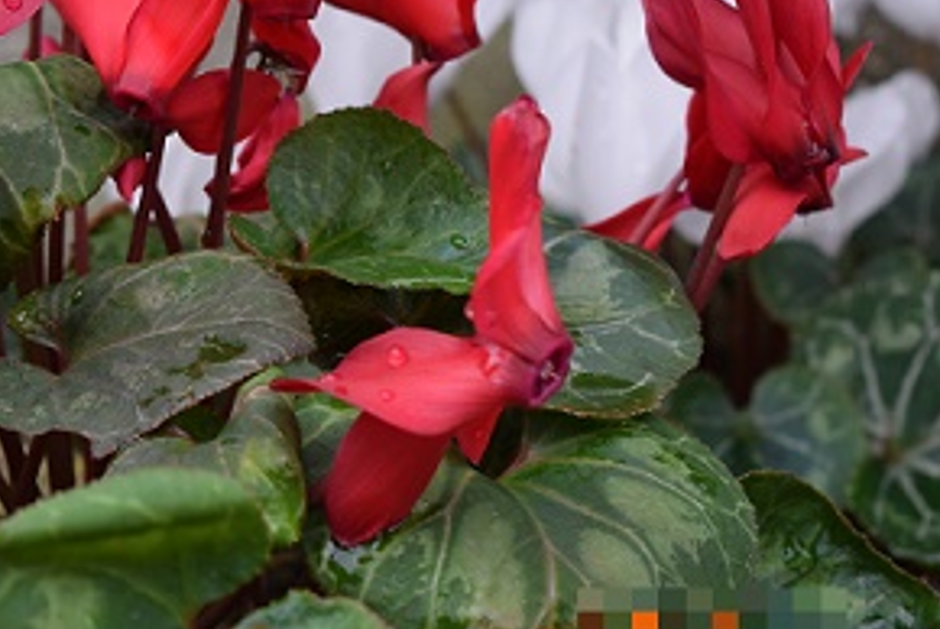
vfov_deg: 11.5
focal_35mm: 119
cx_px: 178
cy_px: 178
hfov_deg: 17.0
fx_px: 3110
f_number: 8
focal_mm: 48
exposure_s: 1/160
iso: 400
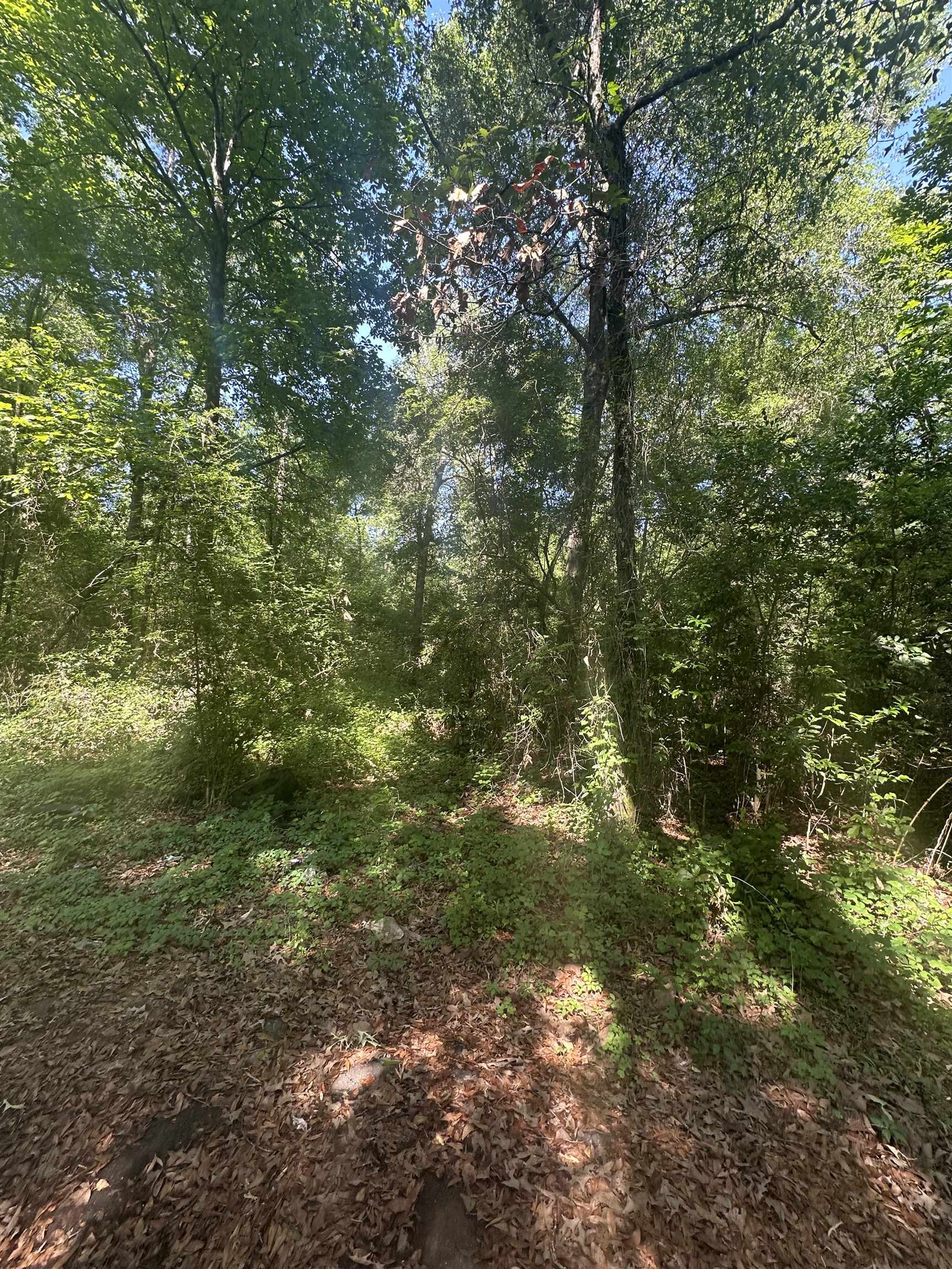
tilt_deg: +0.6
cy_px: 634
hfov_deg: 85.7
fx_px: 513
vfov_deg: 102.1
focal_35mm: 14
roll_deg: -5.8
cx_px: 476
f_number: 2.2
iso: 64
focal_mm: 2.22
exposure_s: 1/99
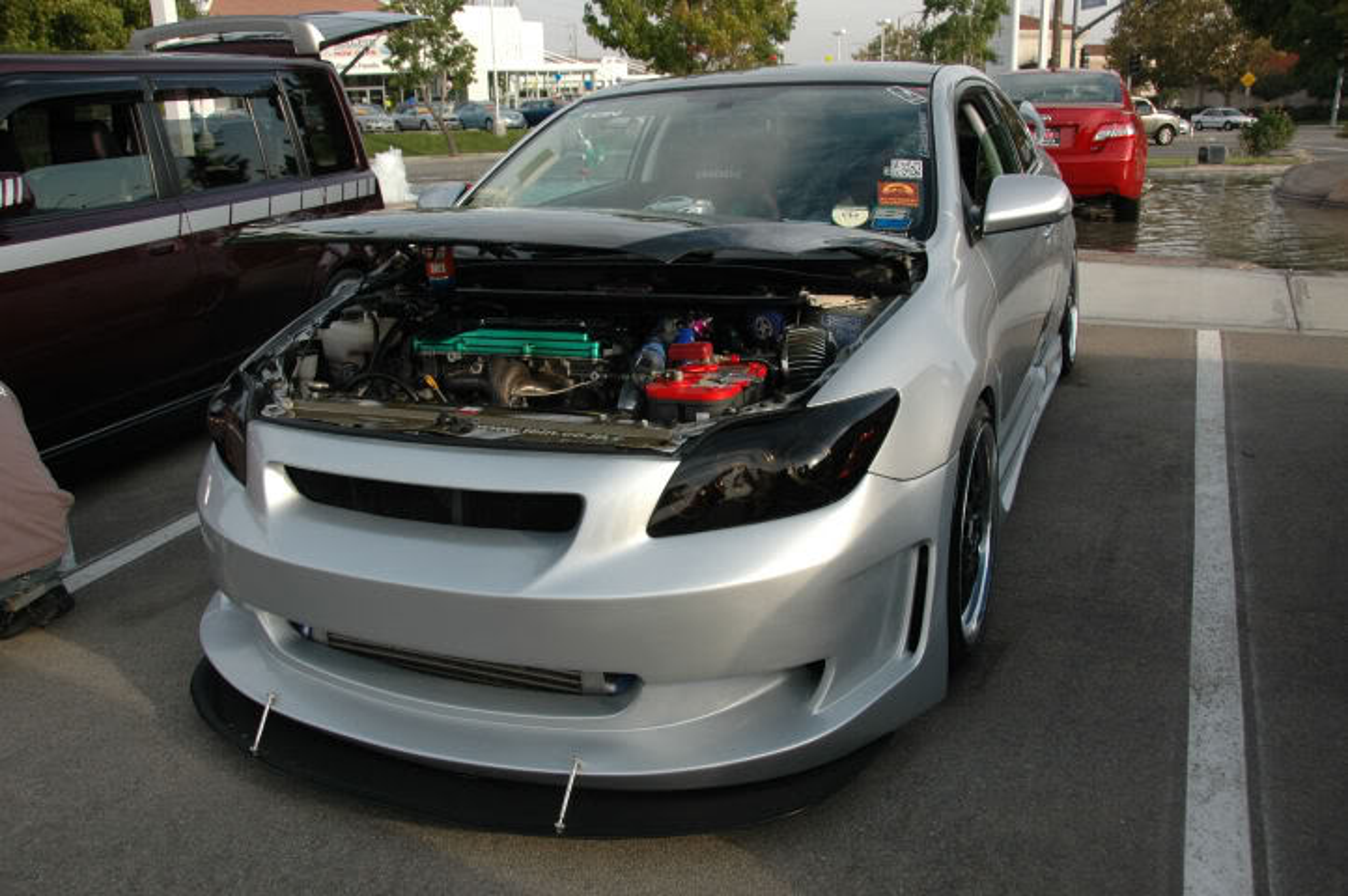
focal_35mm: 30
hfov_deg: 62.0
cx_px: 674
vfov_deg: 43.5
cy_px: 448
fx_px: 1122
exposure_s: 1/640
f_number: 5
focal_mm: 20
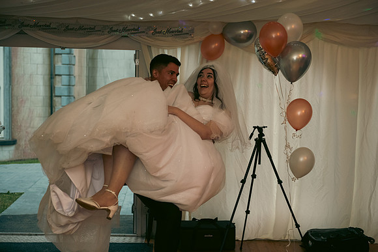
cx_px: 189
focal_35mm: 56
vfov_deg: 24.2
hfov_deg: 35.6
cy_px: 126
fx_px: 588
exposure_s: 1/160
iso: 800
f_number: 3.5
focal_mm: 56
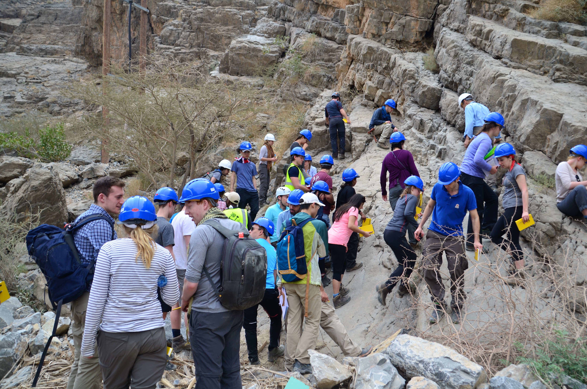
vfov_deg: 41.5
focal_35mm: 32
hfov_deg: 59.6
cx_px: 294
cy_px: 194
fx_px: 513
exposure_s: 1/100
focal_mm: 21
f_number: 5
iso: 100
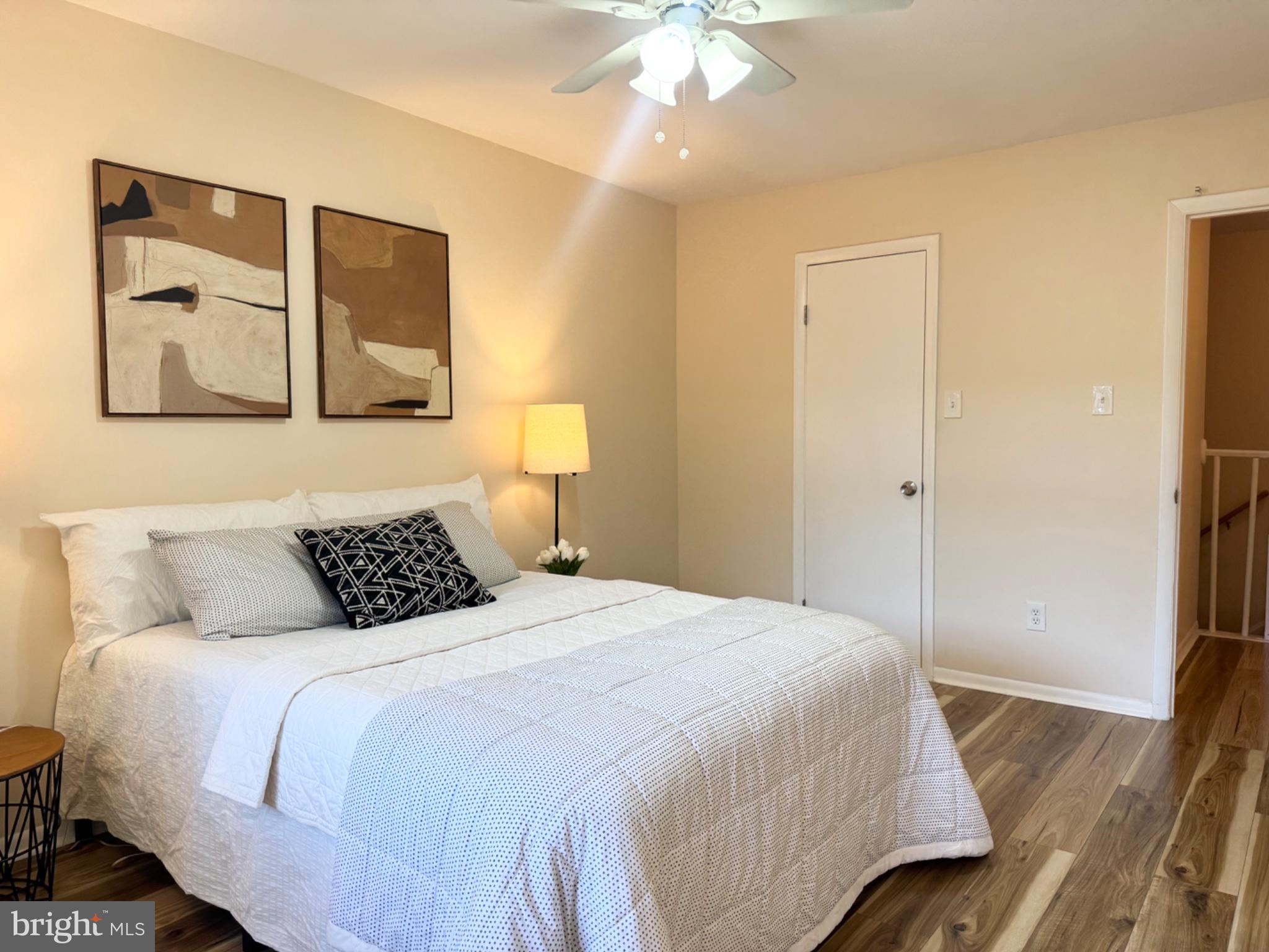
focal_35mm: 24
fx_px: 880
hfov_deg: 71.6
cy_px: 476
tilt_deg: -3.8
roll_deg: +0.2
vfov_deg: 56.8
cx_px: 634
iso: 125
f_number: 1.78
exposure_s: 1/120
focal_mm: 6.76
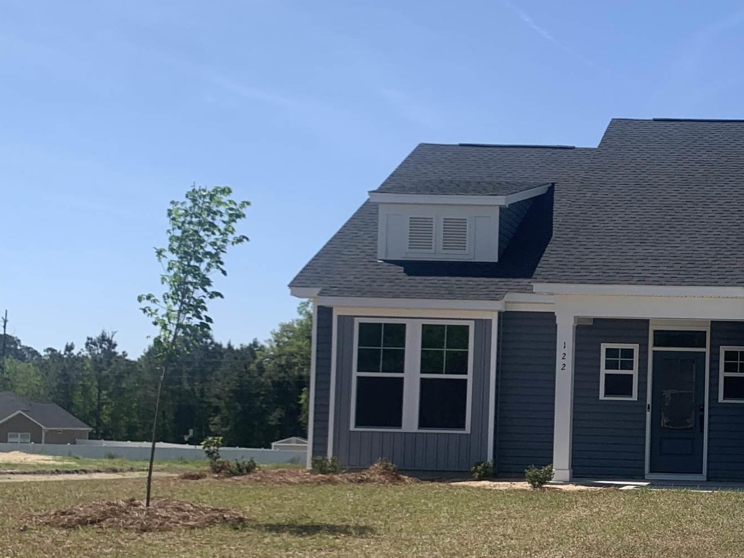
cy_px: 401
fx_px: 1289
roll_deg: -1.5
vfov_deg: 24.2
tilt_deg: +1.2
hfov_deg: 29.9
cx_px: 749
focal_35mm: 60
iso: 25
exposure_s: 1/3650
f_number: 1.8
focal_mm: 4.25
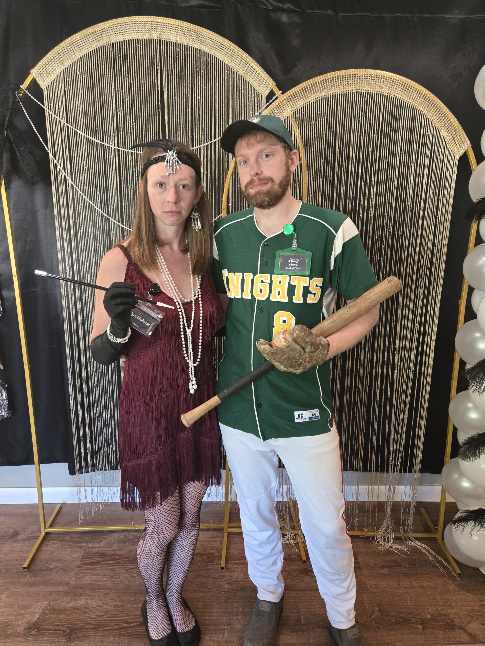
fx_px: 430
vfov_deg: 73.9
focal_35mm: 23
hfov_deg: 58.9
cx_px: 242
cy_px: 323
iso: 500
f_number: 1.8
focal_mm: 5.4
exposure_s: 1/60
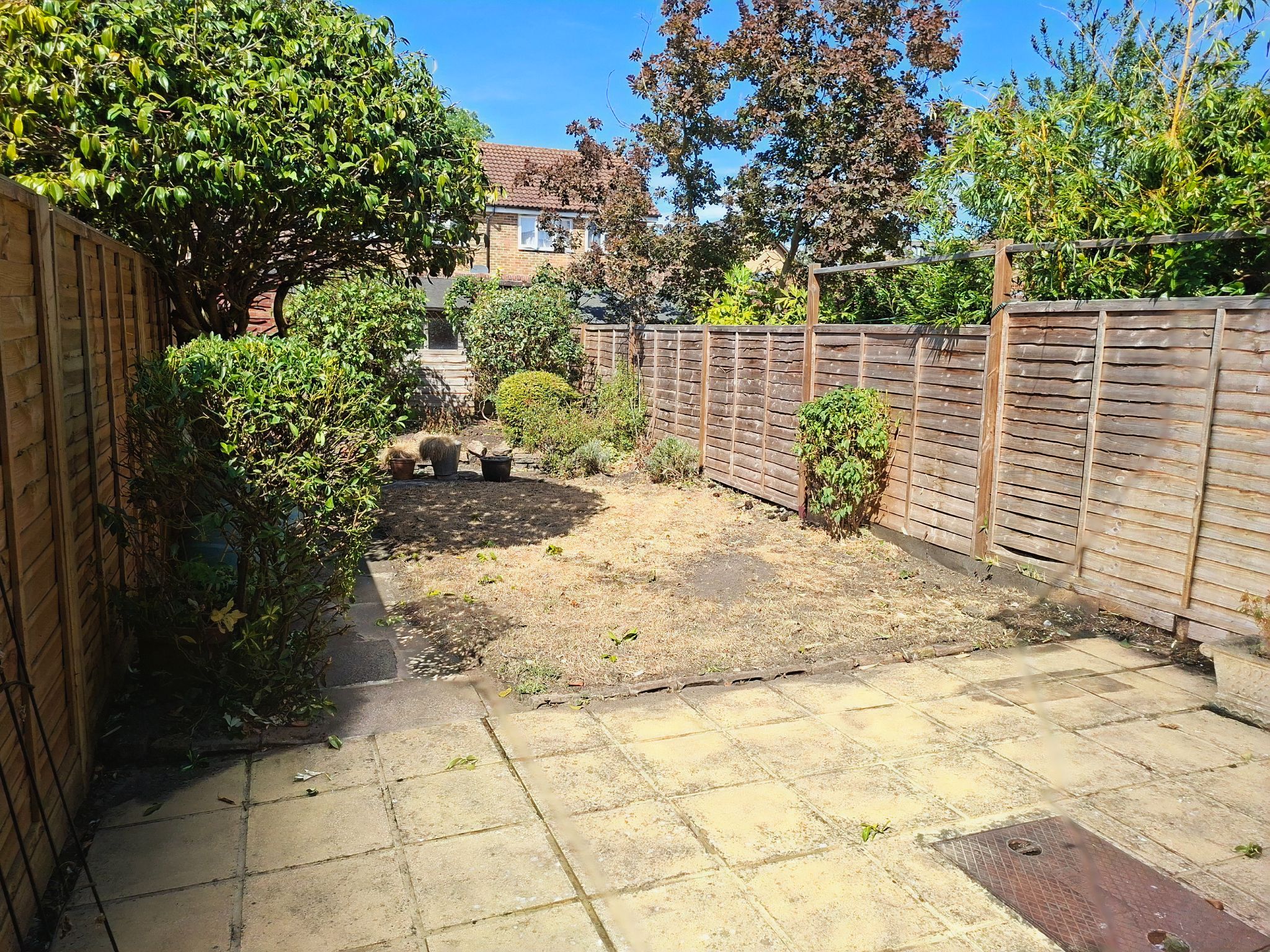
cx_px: 635
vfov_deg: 58.9
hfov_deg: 73.9
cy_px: 476
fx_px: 844
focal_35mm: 23
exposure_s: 1/1250
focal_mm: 5.54
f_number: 1.8
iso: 50
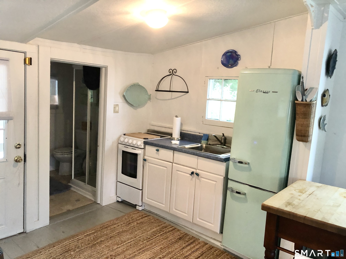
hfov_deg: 63.4
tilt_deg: -6.4
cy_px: 130
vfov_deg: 49.7
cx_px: 173
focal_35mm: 28
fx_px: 280
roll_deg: -3.9
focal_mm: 4
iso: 80
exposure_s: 1/15
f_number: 1.8
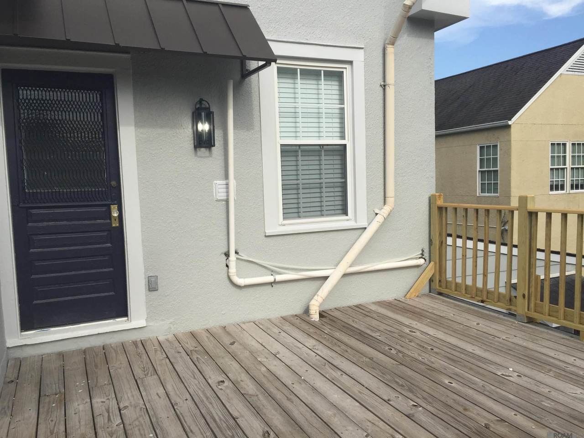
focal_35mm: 29
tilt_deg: -2.9
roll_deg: +1.1
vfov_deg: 48.2
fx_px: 489
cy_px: 219
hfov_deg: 61.7
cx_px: 292
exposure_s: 1/1236
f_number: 2.2
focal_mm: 4.15
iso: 32
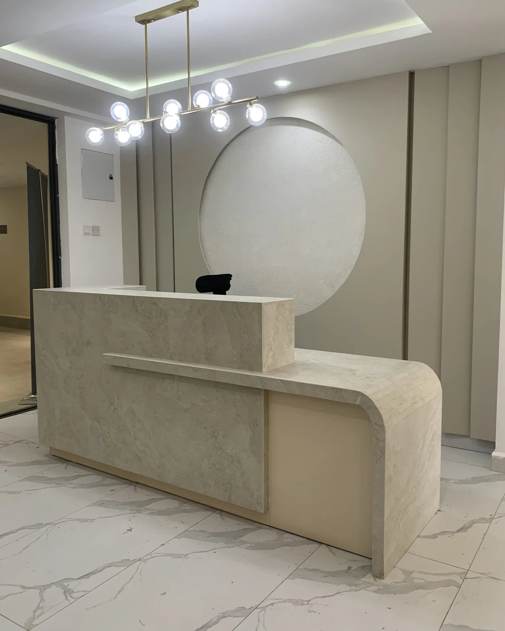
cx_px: 251
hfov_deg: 50.0
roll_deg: -0.7
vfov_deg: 60.5
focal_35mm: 29
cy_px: 312
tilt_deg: -7.1
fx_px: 542
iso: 80
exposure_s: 1/100
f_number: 1.8
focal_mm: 4.25
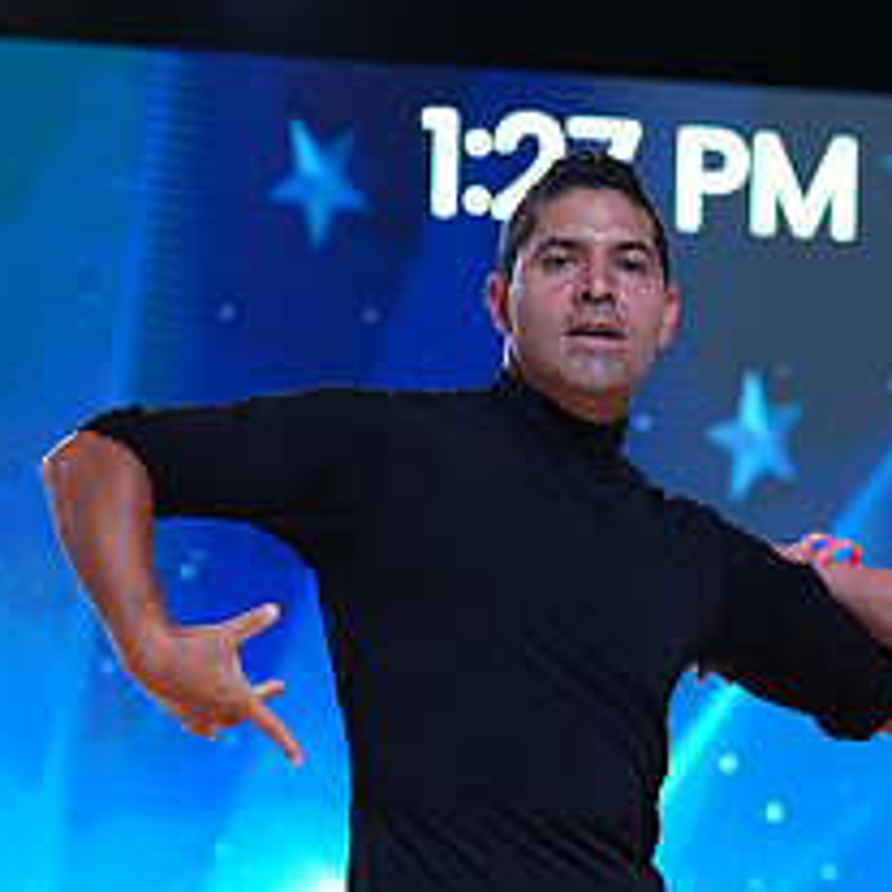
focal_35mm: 200
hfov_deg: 8.7
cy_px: 1129
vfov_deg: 8.6
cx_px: 808
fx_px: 5831
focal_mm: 84
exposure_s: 1/320
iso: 800
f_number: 4
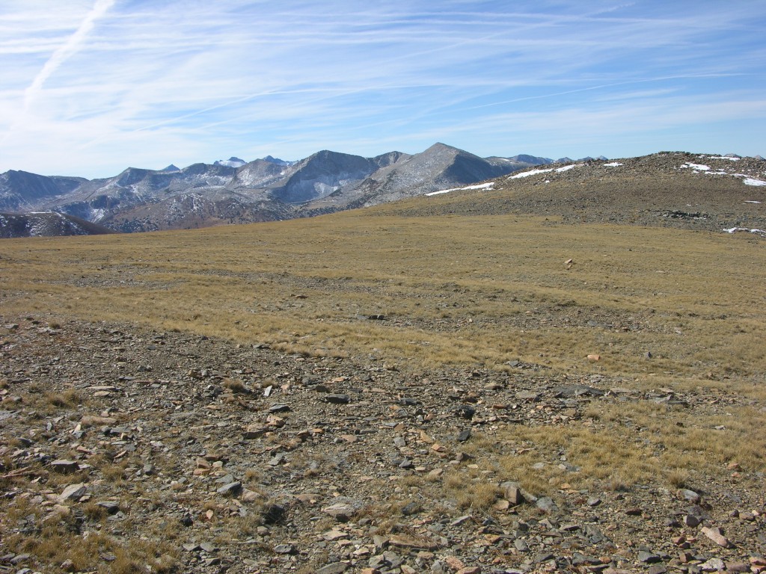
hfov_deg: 52.6
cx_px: 383
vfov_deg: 40.7
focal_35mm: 35
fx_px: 774
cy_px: 287
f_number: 6.3
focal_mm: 8.9
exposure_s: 1/253
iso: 50
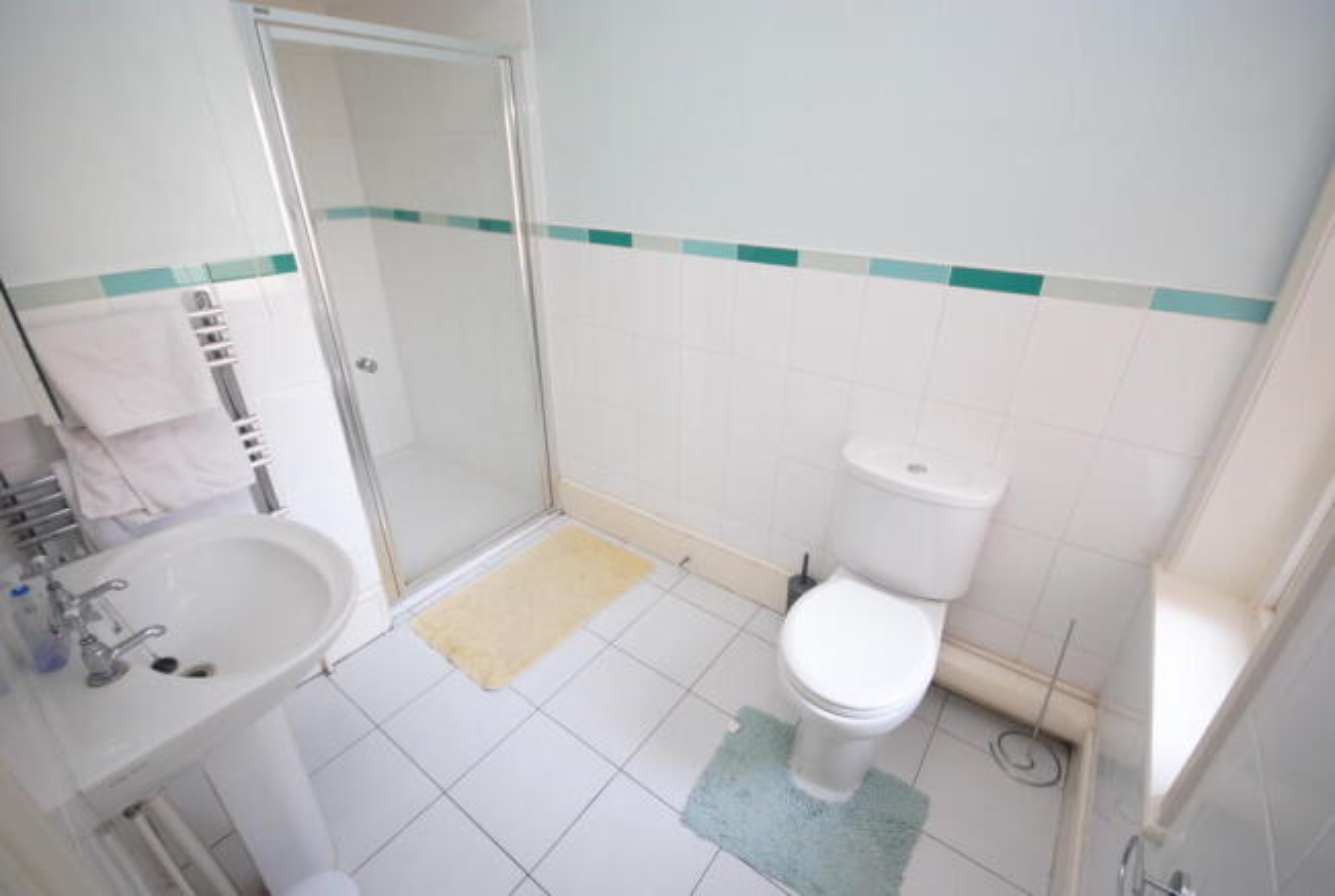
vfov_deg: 77.6
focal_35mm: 15
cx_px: 668
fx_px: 557
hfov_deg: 100.3
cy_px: 448
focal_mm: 10
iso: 400
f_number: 4
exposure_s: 1/25
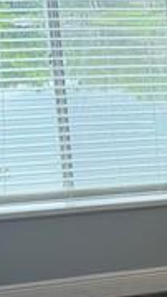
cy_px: 211
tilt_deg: -14.2
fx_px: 880
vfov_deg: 19.0
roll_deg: +1.2
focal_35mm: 112
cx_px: 327
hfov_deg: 10.1
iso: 320
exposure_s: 1/120
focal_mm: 6.76
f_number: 1.78
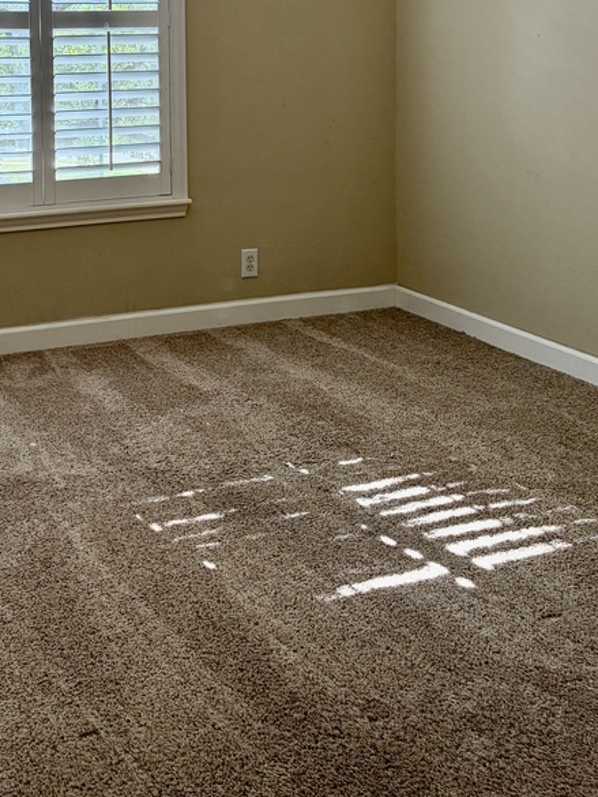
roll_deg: +1.3
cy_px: 95
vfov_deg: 37.3
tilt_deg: -2.6
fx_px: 1105
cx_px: 176
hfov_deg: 29.9
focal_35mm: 48
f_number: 1.6
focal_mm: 5.96
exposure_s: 1/240
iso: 125
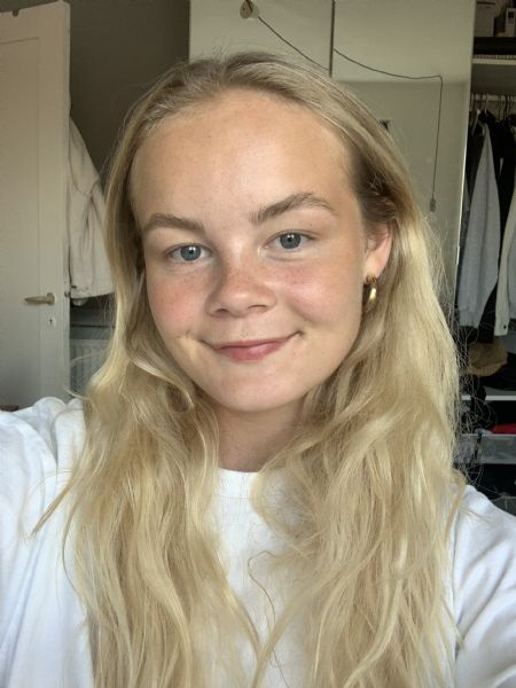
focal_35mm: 32
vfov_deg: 56.8
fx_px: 636
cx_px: 258
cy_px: 344
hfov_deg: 44.2
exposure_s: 1/60
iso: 64
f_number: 2.2
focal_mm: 2.87
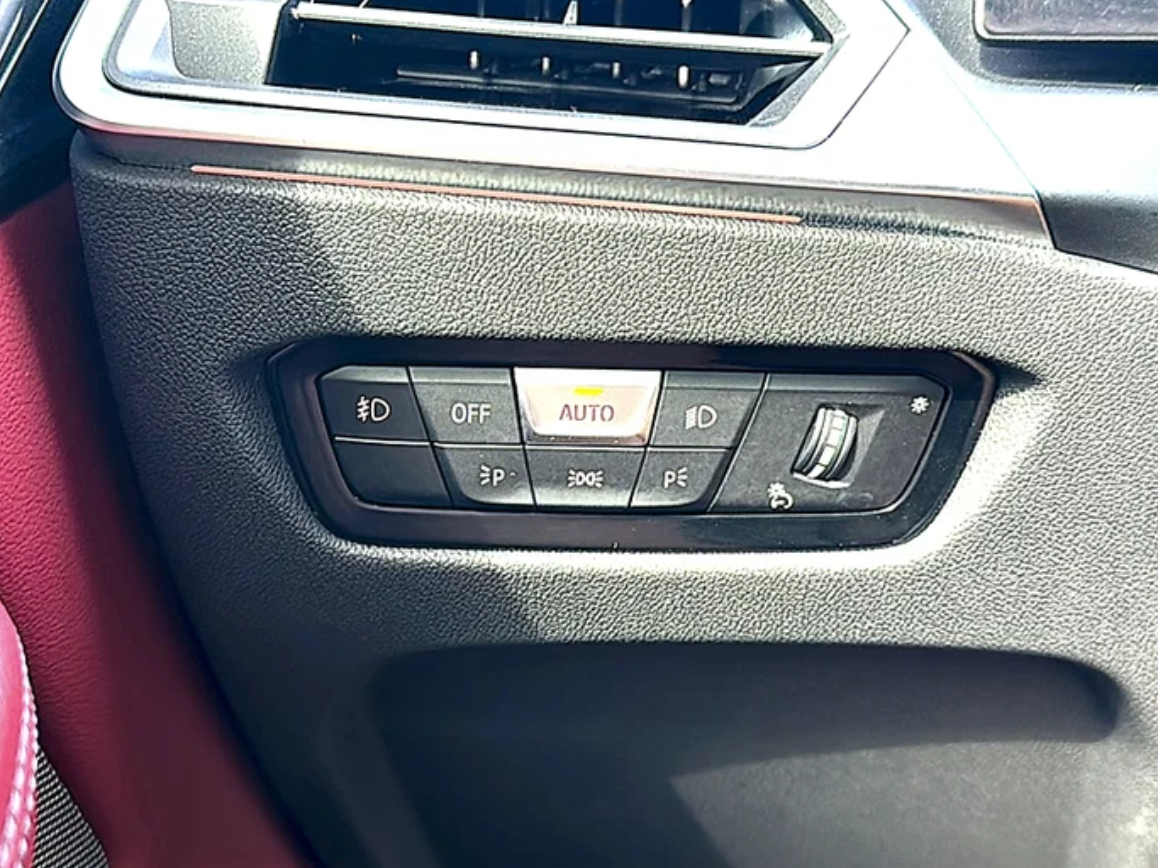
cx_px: 585
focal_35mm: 41
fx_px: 1371
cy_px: 425
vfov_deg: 35.1
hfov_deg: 45.8
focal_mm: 6.86
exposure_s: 1/64
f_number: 1.78
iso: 100
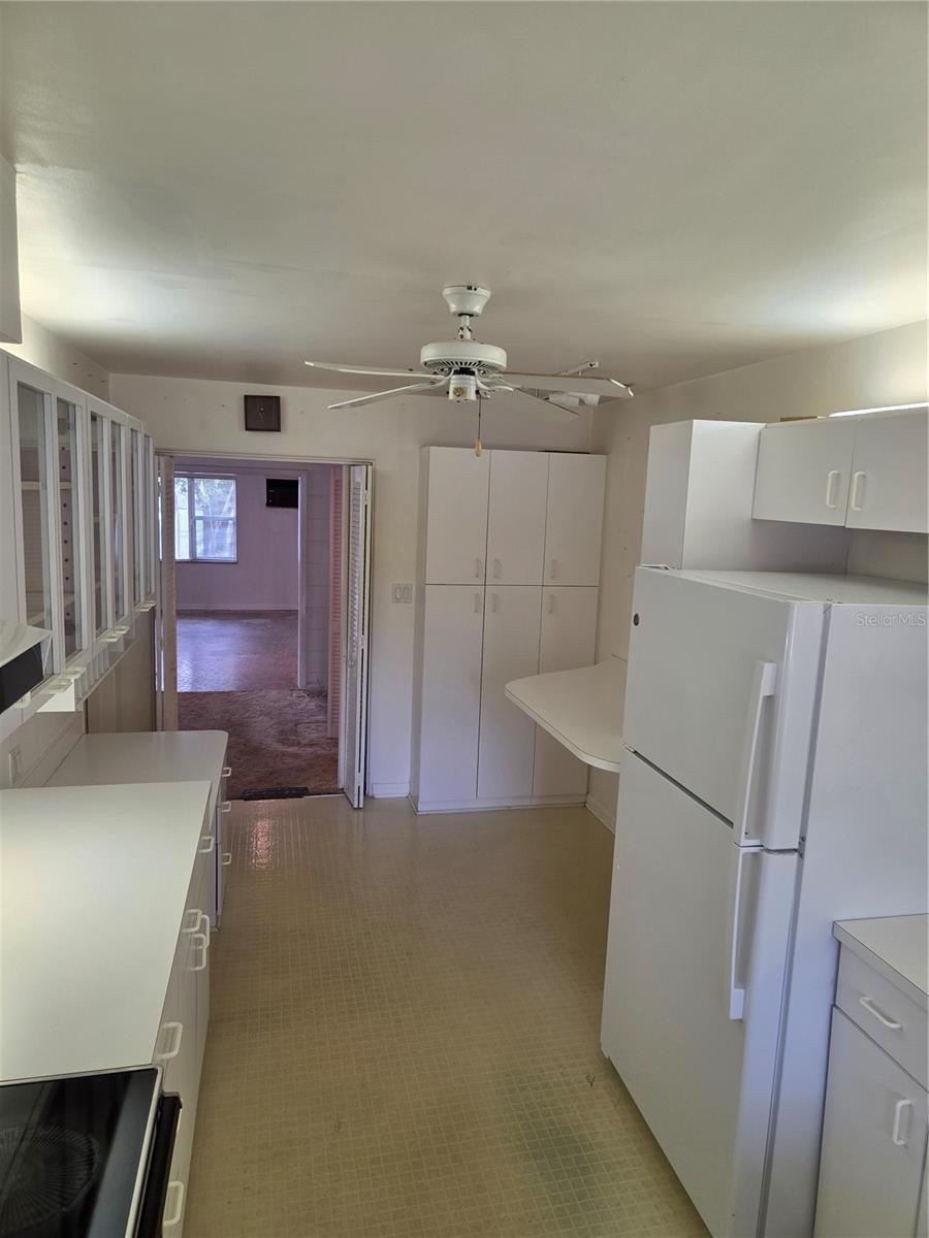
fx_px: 823
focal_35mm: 23
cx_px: 464
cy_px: 619
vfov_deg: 73.9
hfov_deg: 58.9
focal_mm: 5.4
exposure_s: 1/120
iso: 125
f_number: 1.8
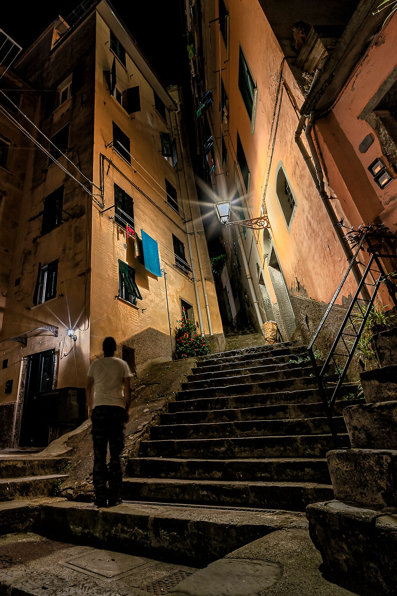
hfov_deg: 61.8
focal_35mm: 19
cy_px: 277
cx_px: 112
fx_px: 314
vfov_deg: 86.8
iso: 100
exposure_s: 13
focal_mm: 12
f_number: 16
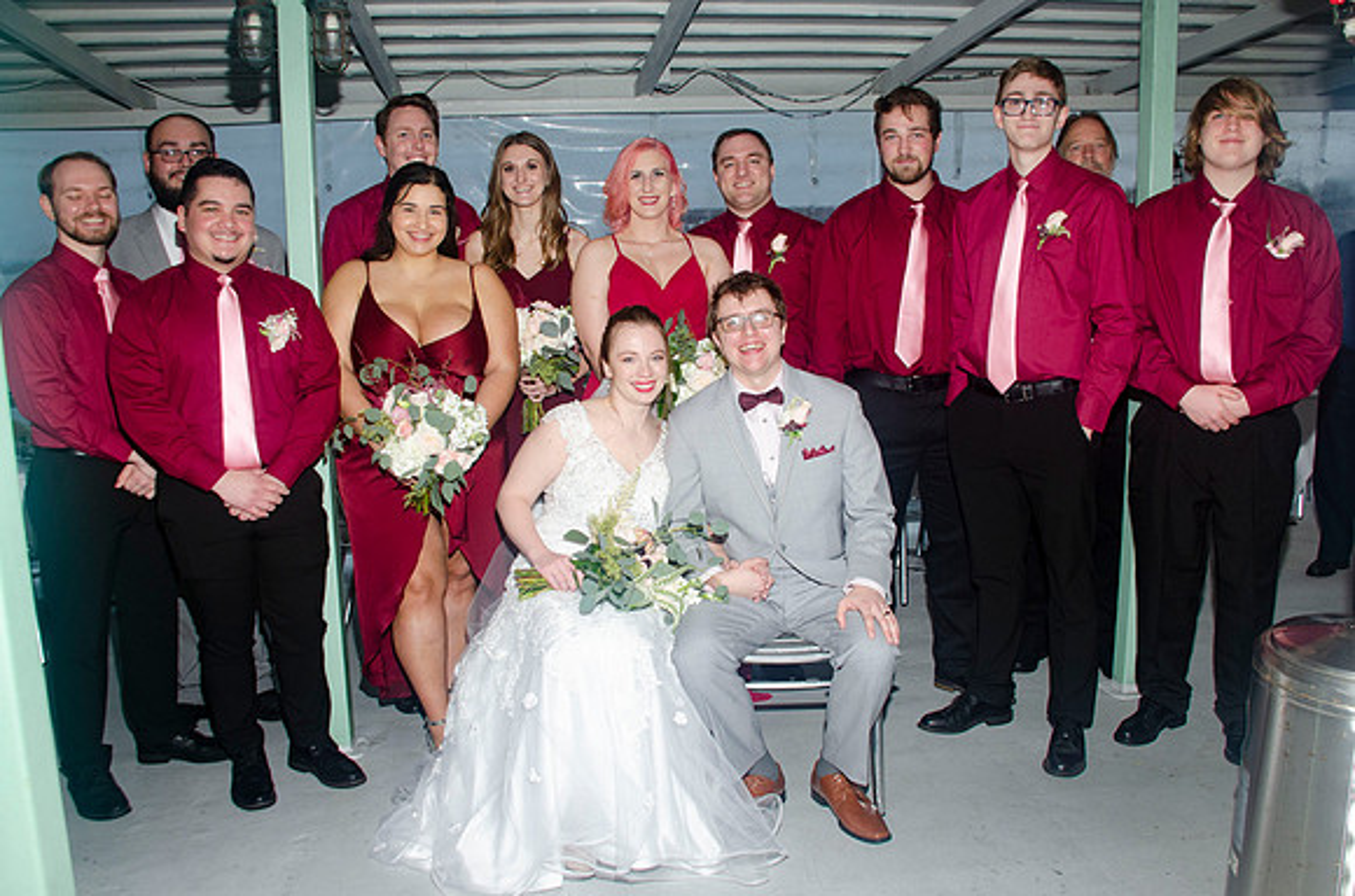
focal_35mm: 29
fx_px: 1108
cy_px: 444
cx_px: 696
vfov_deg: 44.1
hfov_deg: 62.9
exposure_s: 1/60
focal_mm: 18
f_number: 5.6
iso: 400
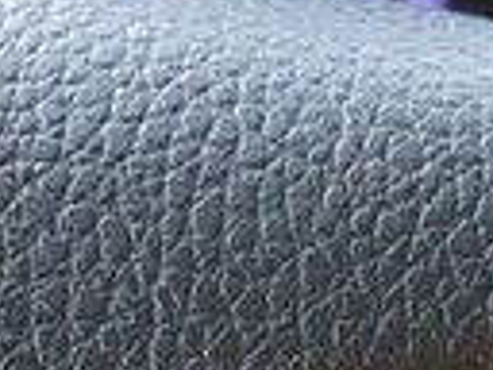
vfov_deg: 9.0
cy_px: 896
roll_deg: -3.4
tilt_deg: -30.3
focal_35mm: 149
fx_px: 2122
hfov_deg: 13.0
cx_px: 528
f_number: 2.2
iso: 32
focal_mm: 4.15
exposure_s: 1/33
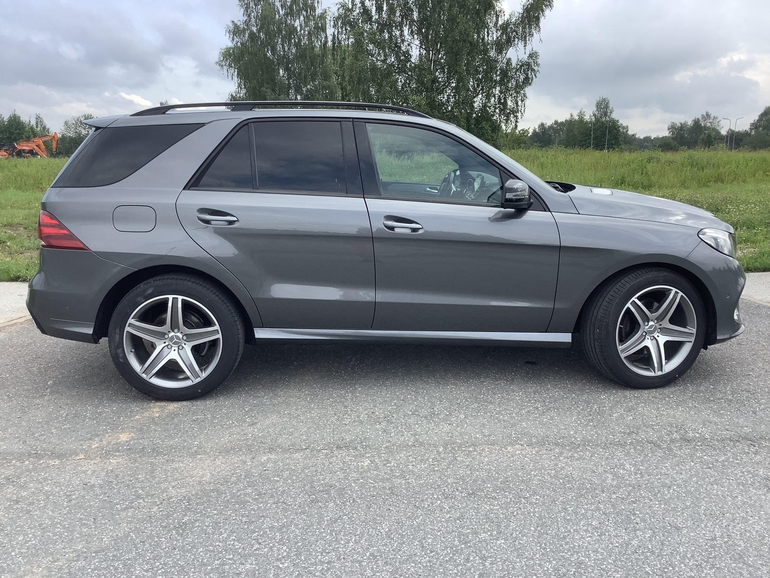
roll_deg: -0.2
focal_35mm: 31
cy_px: 289
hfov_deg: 58.4
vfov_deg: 45.4
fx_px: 690
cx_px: 385
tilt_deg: -11.3
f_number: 2.4
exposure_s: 1/512
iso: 25
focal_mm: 3.3
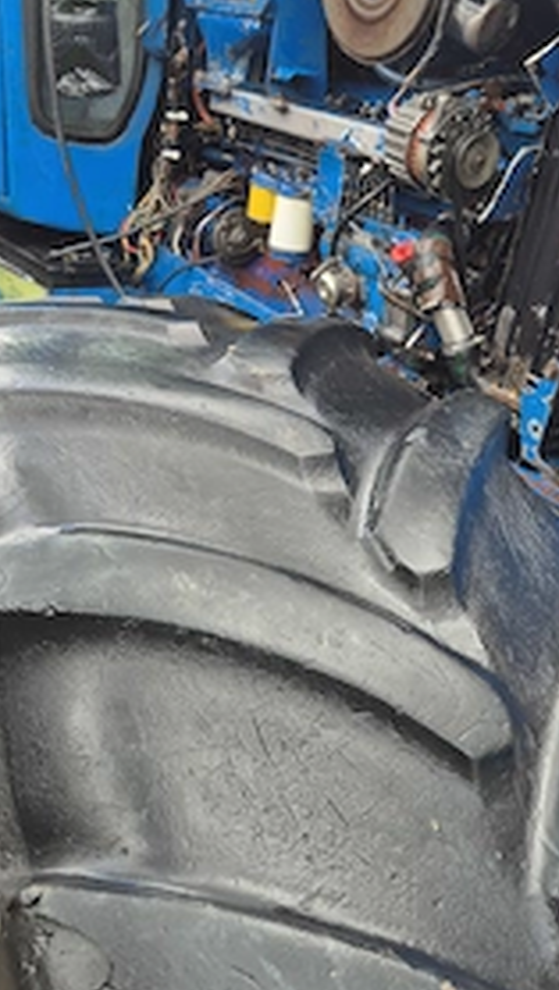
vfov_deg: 54.9
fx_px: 946
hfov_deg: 32.9
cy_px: 410
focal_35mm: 36
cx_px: 263
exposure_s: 1/180
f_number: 1.8
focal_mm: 5.4
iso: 32
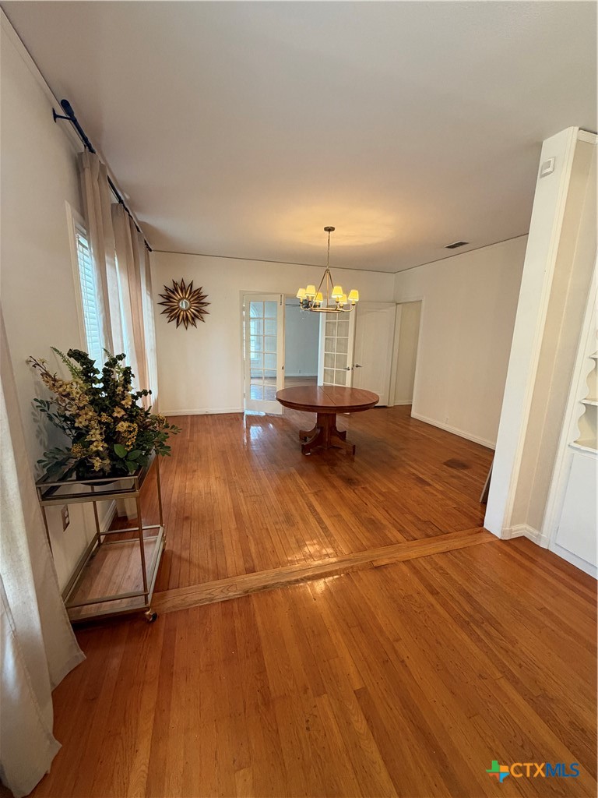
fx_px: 322
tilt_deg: -12.4
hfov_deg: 85.7
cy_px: 399
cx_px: 299
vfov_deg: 102.1
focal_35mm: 14
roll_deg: -1.3
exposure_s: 1/60
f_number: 2.2
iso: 400
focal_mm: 2.22
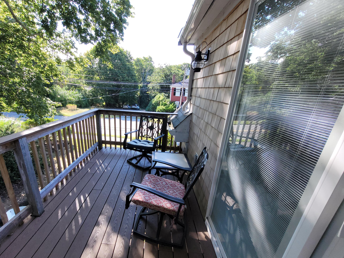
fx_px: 149
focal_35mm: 15
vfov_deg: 81.2
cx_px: 146
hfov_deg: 97.4
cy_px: 148
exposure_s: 1/206
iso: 40
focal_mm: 1.74
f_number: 2.2
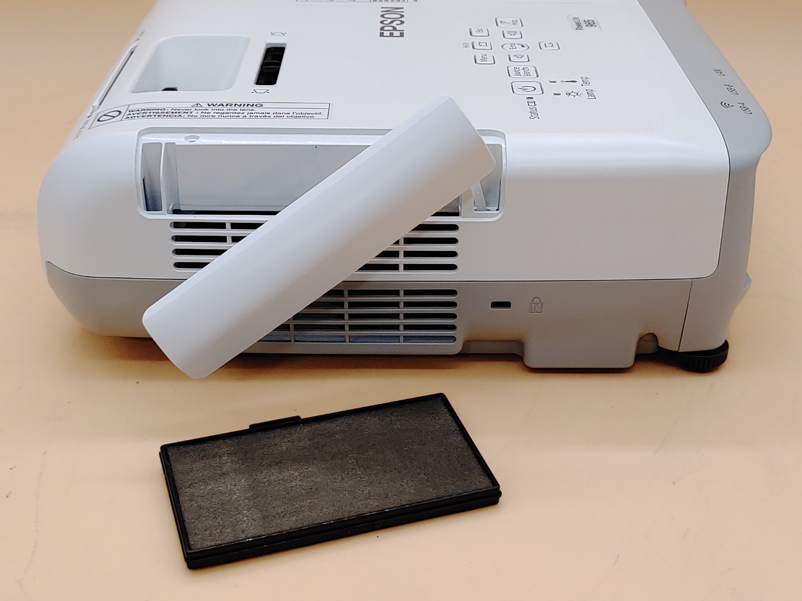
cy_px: 300
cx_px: 401
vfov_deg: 29.7
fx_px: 1135
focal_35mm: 49
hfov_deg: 38.9
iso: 50
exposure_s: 1/163
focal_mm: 4.36
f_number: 1.8
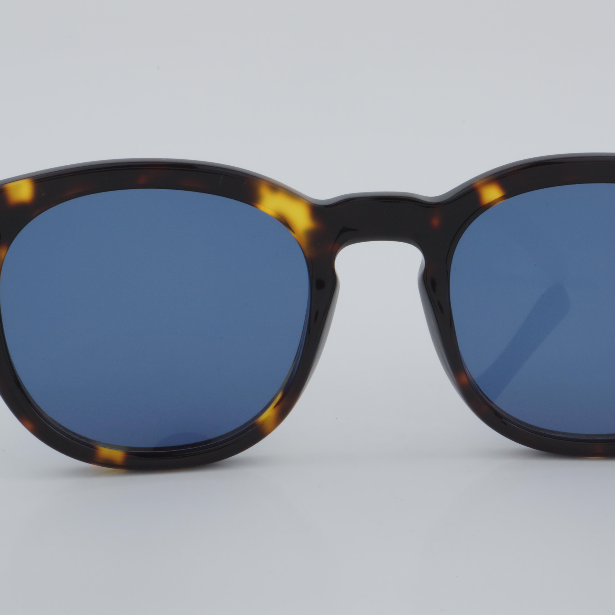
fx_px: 1742
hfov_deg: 20.0
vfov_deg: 20.0
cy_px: 306
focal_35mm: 87
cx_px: 383
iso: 100
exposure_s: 1/4
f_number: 32
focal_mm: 45
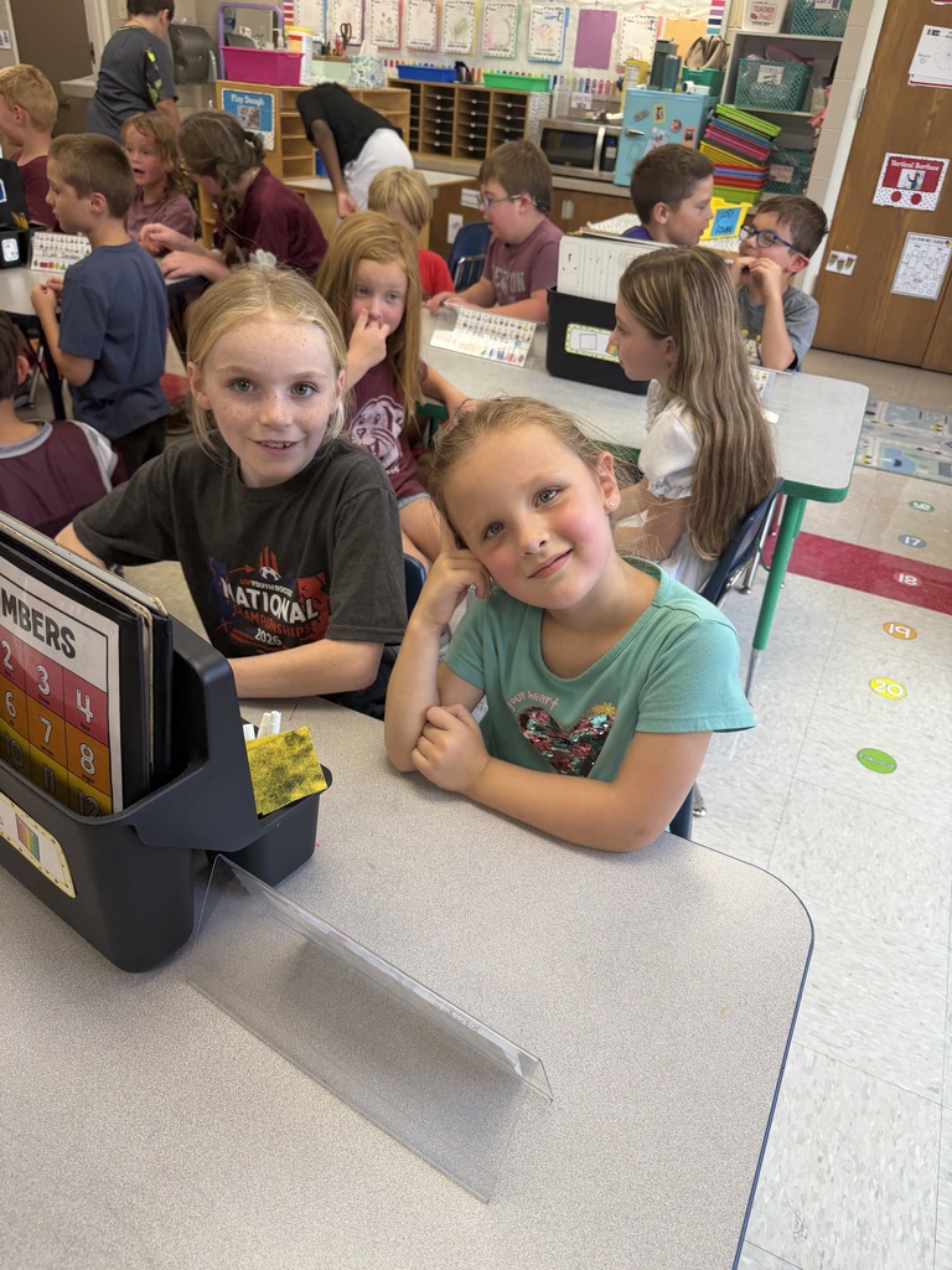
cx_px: 476
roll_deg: -3.9
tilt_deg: -33.1
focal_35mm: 24
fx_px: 880
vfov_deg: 71.6
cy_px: 635
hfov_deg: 56.8
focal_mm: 6.76
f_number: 1.78
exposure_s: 1/120
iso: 125
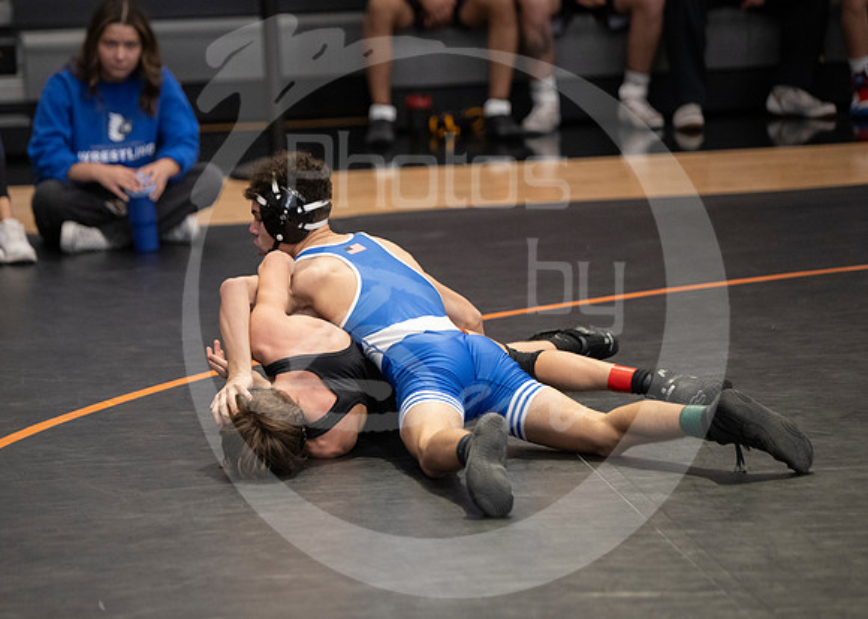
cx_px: 327
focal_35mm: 217
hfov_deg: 9.3
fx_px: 5348
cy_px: 383
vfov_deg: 6.6
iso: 3200
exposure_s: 1/1000
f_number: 2.8
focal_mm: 165
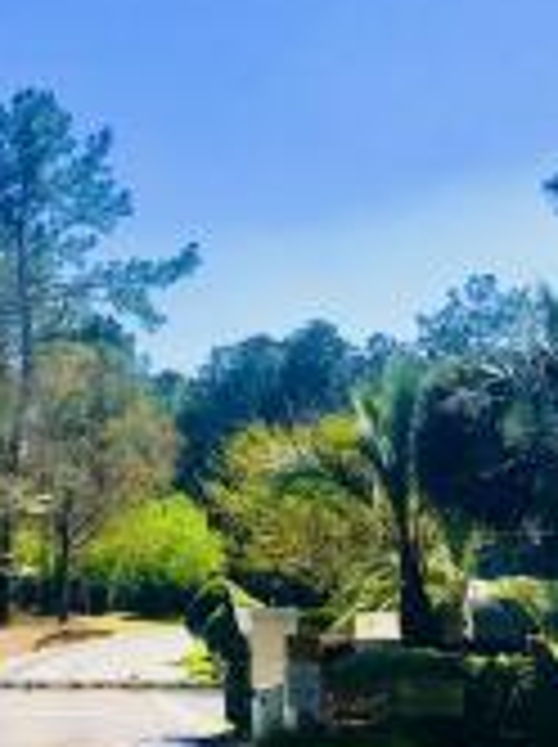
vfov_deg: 23.9
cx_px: -166
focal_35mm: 81
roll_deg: -1.4
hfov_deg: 17.1
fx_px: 1745
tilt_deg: +2.6
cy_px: 544
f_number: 1.8
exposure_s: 1/2283
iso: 20
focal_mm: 3.99
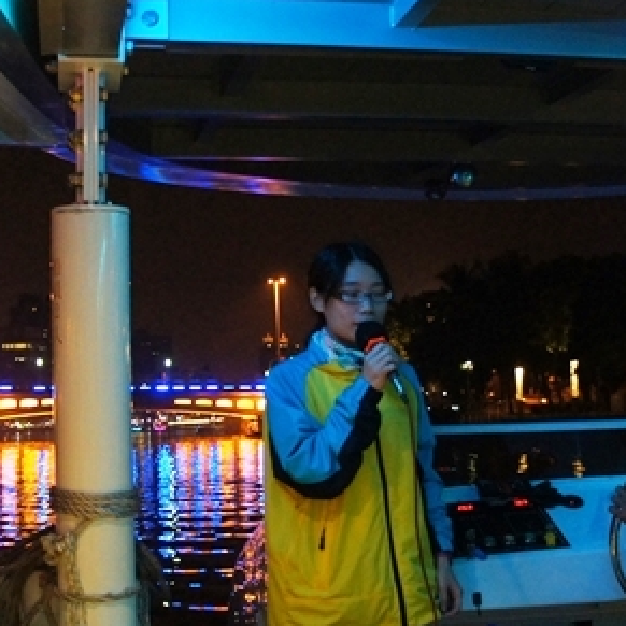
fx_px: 1289
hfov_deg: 27.3
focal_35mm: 63
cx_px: 364
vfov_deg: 27.2
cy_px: 371
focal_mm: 18
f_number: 3.5
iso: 1600
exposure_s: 1/60
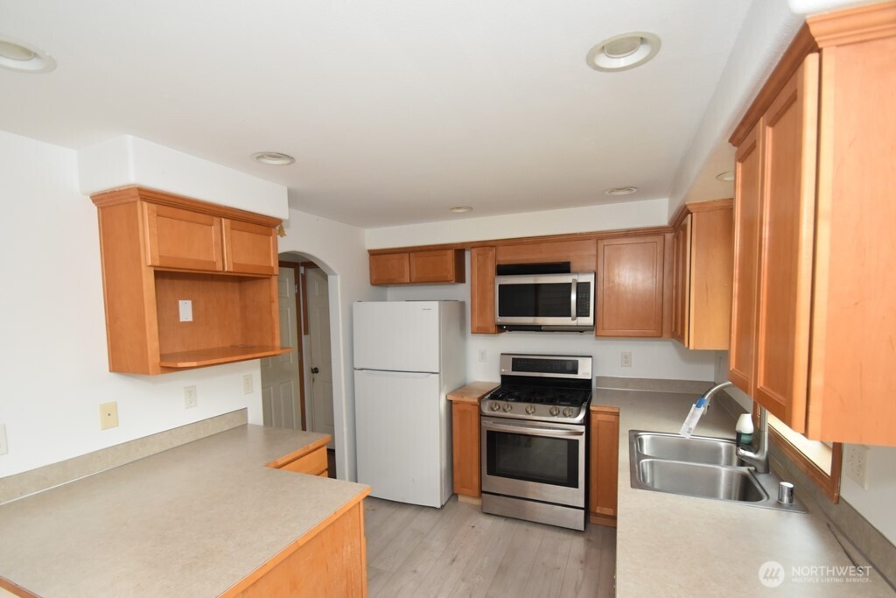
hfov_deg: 100.4
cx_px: 448
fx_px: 373
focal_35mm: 15
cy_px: 299
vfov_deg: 77.3
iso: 900
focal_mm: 10
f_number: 4
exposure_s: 1/125
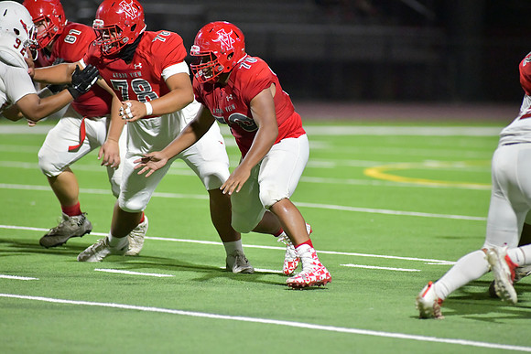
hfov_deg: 6.9
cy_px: 177
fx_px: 4426
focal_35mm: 300
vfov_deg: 4.6
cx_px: 266
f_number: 4
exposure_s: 1/1250
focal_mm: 300
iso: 10000
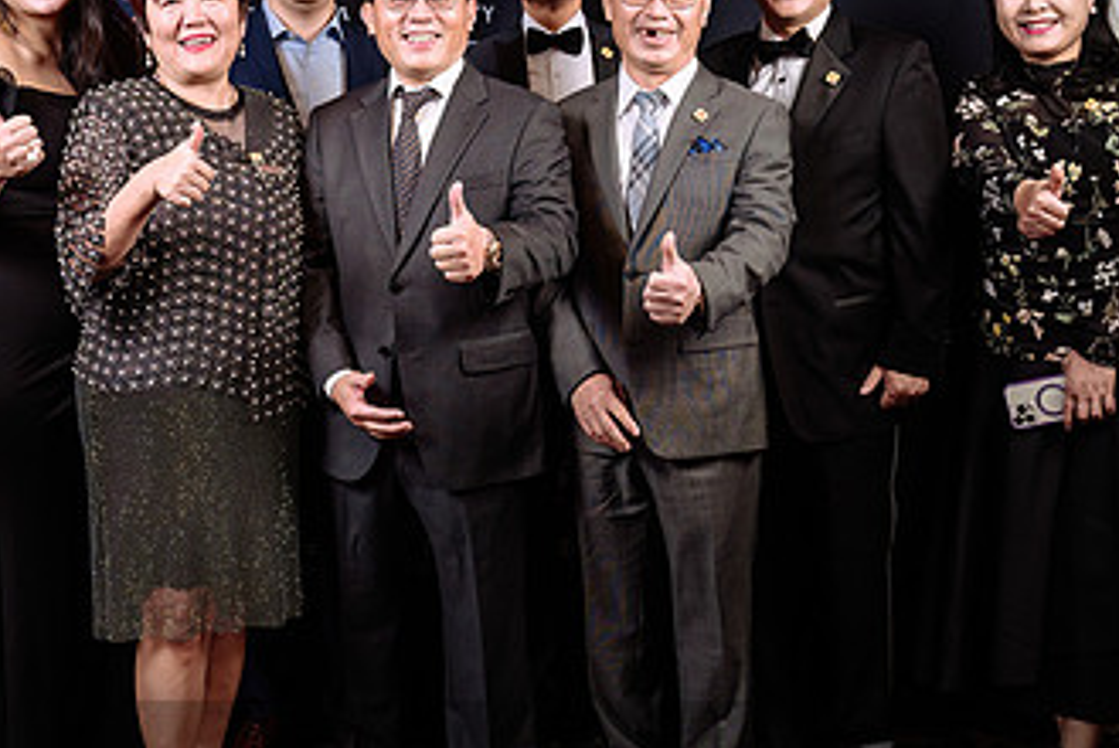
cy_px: 248
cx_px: 465
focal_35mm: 56
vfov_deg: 24.1
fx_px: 1742
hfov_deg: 35.5
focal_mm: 27
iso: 500
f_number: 5
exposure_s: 1/160
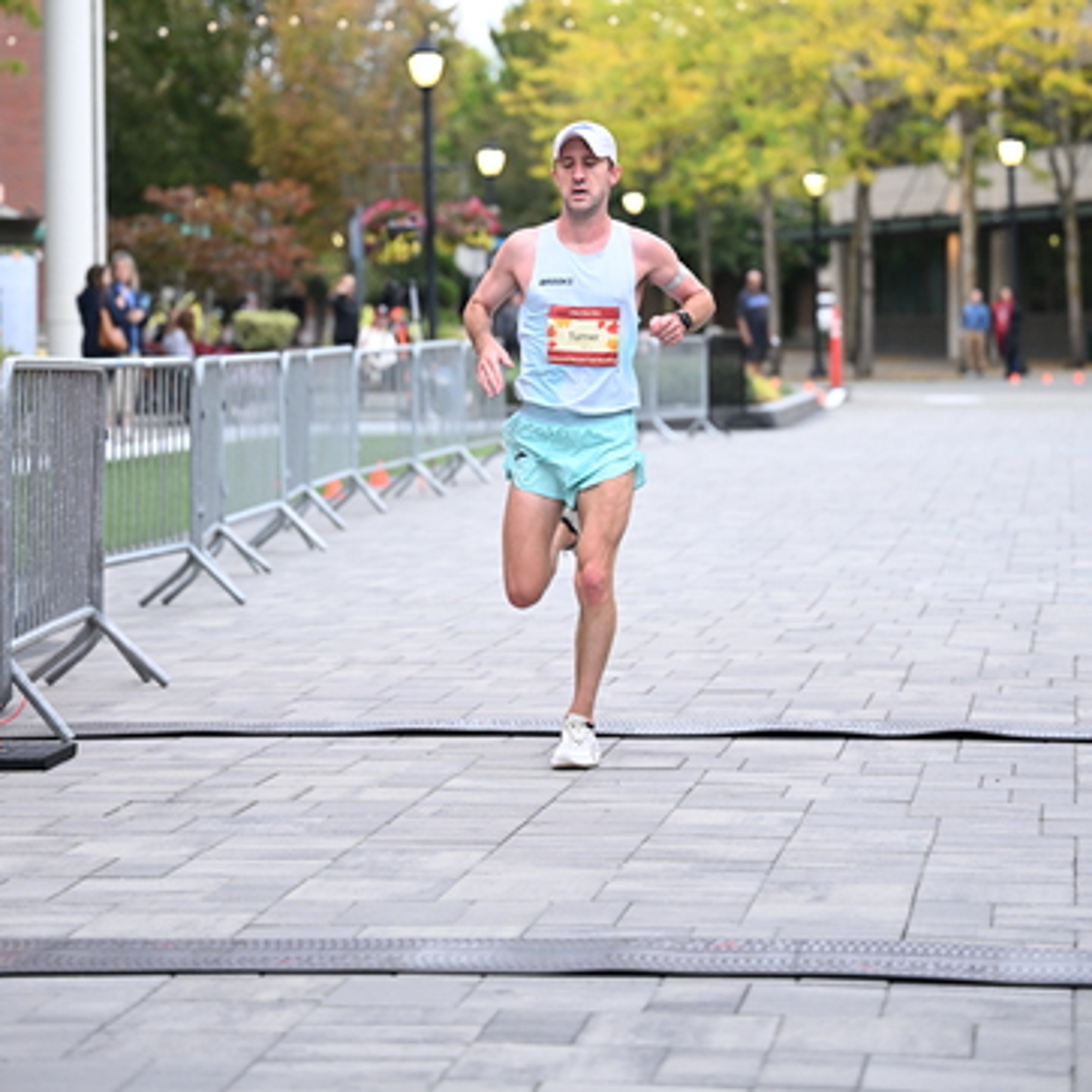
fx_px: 3997
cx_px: 549
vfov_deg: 15.5
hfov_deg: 15.6
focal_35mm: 112
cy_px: 298
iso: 1250
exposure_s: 1/640
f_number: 2.8
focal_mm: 87
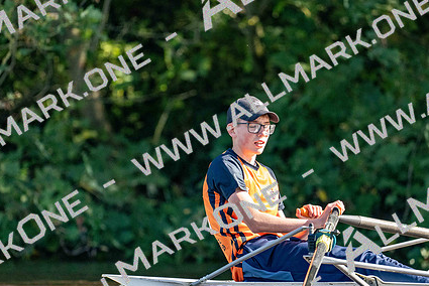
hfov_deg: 3.8
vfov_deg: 2.5
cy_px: 179
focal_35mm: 546
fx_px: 6511
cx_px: 256
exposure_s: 1/3200
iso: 2200
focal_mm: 400
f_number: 4.5
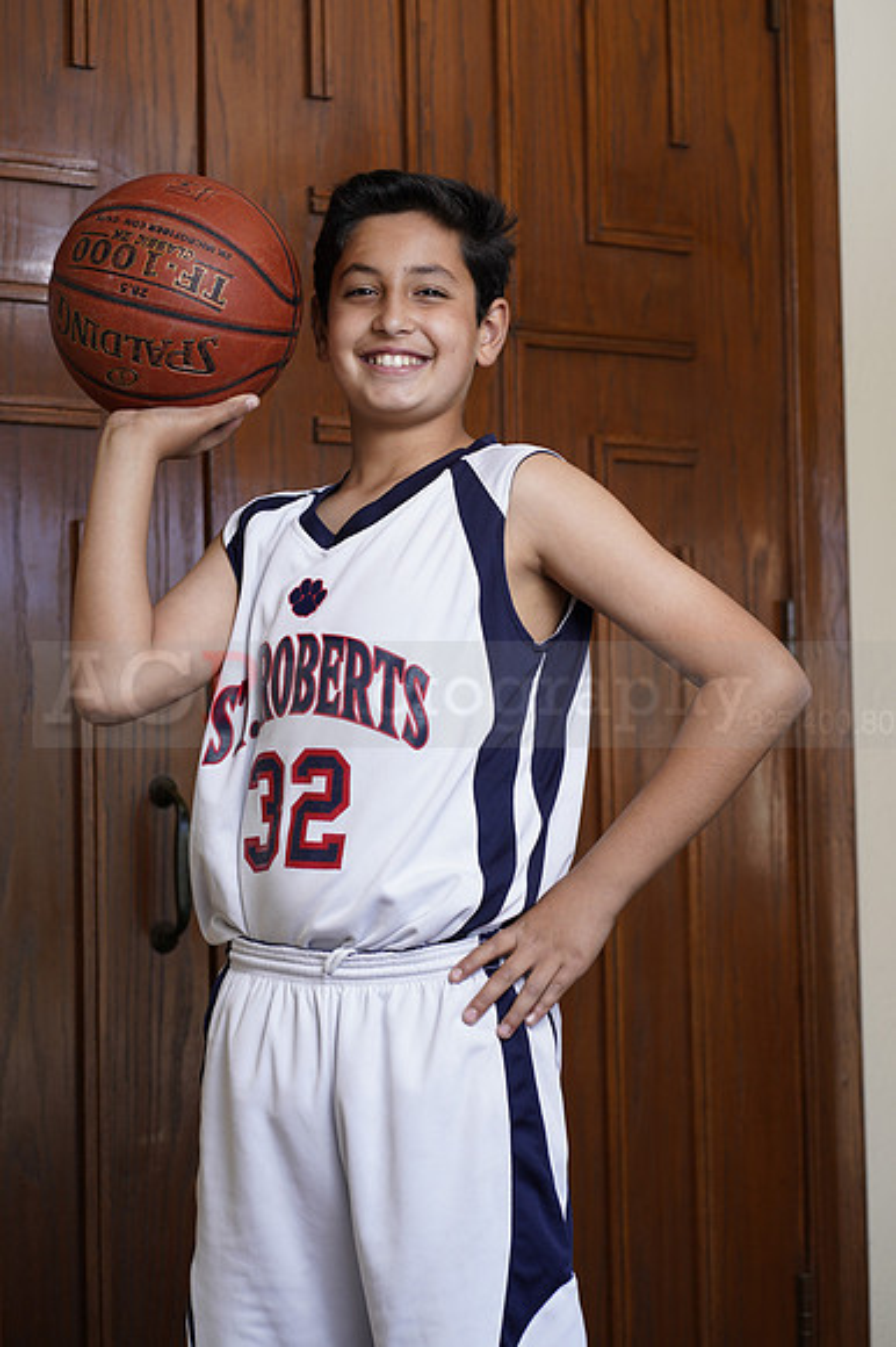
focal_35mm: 85
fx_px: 3177
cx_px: 448
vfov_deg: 23.9
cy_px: 674
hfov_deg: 16.1
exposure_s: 1/250
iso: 200
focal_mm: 85
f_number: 5.6
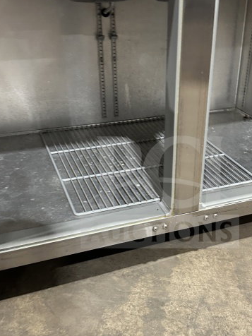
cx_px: 160
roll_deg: -2.4
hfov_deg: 34.9
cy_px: 192
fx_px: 398
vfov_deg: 45.6
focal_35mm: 41
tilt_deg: -25.8
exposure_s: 1/60
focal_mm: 6.86
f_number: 1.78
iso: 400
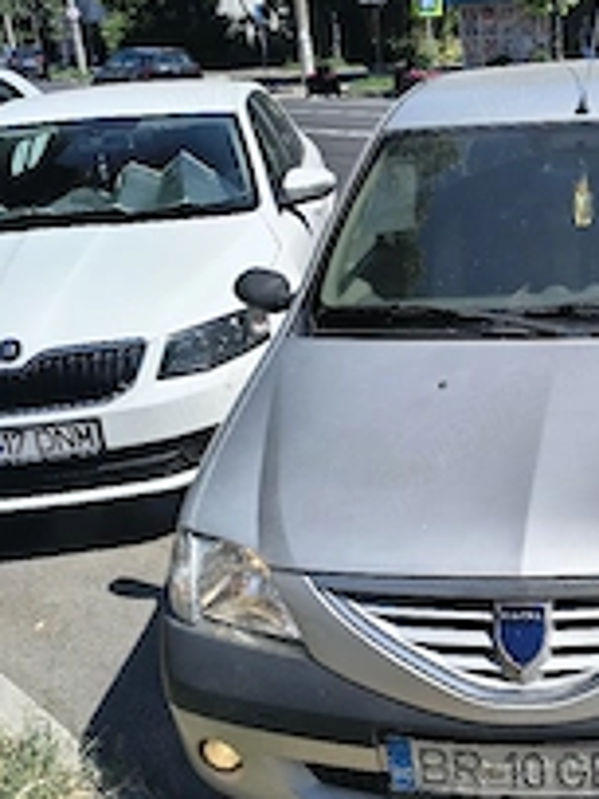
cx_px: 583
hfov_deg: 27.1
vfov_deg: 37.4
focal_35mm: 51
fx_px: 1177
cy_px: 454
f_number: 1.8
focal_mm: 4.81
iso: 107
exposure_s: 1/5000
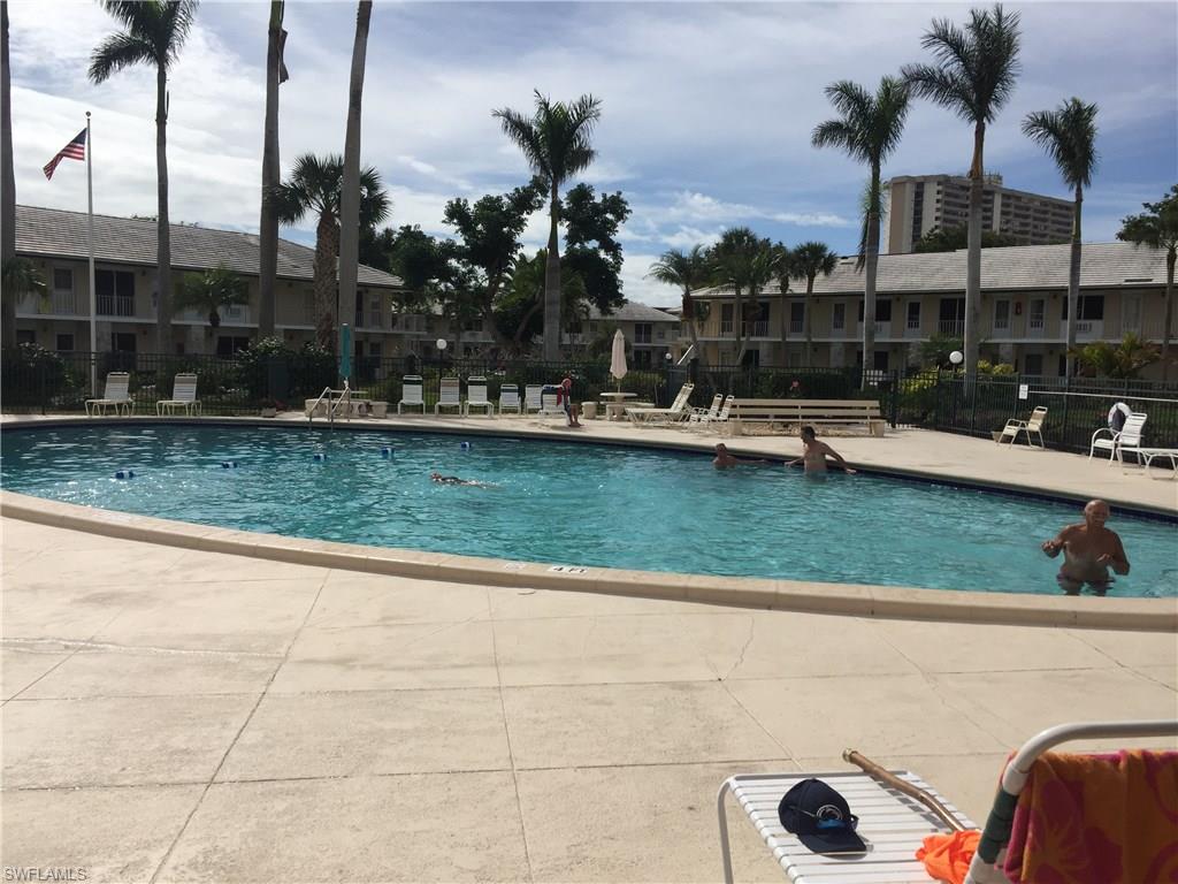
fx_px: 987
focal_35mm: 29
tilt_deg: -4.8
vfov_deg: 48.2
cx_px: 589
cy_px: 442
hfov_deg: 61.7
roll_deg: -2.0
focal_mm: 4.15
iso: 32
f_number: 2.2
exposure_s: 1/5650
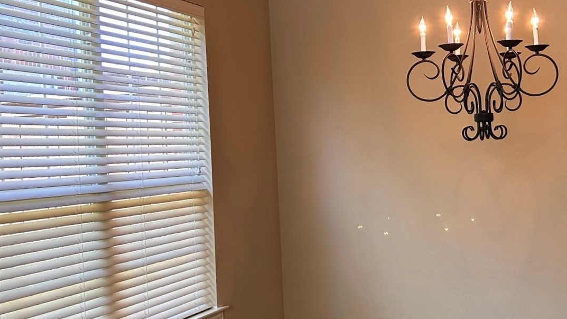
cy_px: 126
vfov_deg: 24.4
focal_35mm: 49
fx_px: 737
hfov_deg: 40.4
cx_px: 451
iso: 125
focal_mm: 5.7
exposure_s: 1/120
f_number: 1.5
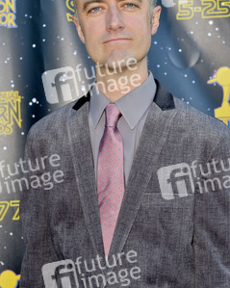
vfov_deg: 23.0
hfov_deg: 18.5
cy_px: 129
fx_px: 707
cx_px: 120
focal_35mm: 83
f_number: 6.3
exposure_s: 1/320
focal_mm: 66
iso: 500
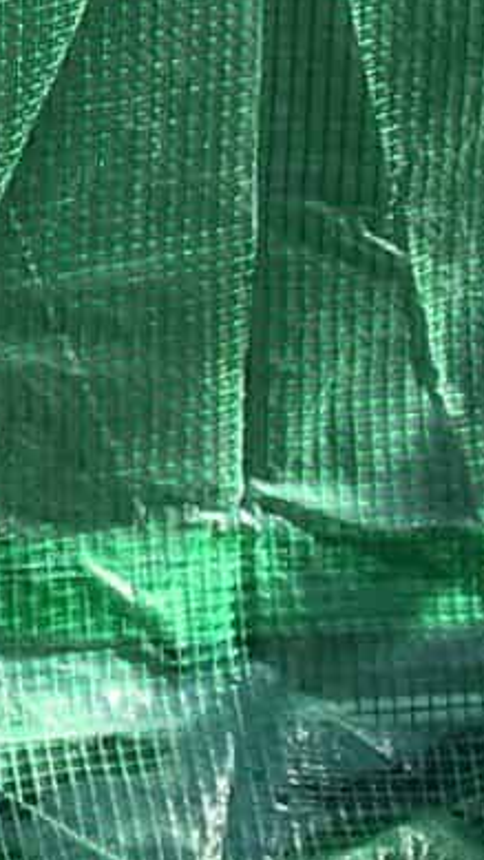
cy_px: -966
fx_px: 4743
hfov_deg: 5.8
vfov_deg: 9.5
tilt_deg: -9.1
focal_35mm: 208
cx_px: -349
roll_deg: -2.8
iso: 25
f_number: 2.2
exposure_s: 1/855
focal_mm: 4.15
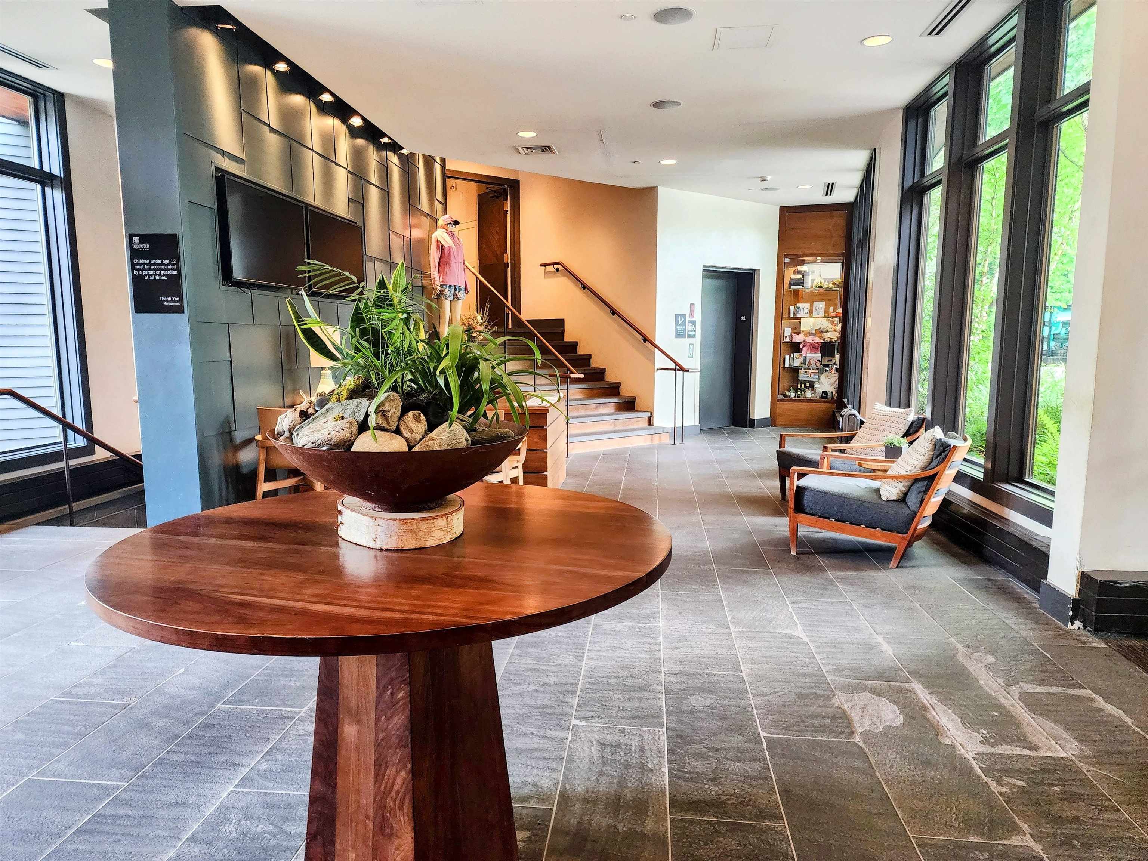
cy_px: 430
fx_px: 763
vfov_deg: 58.9
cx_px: 574
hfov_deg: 73.9
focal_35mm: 23
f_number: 1.8
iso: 800
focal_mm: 6.4
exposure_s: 1/120
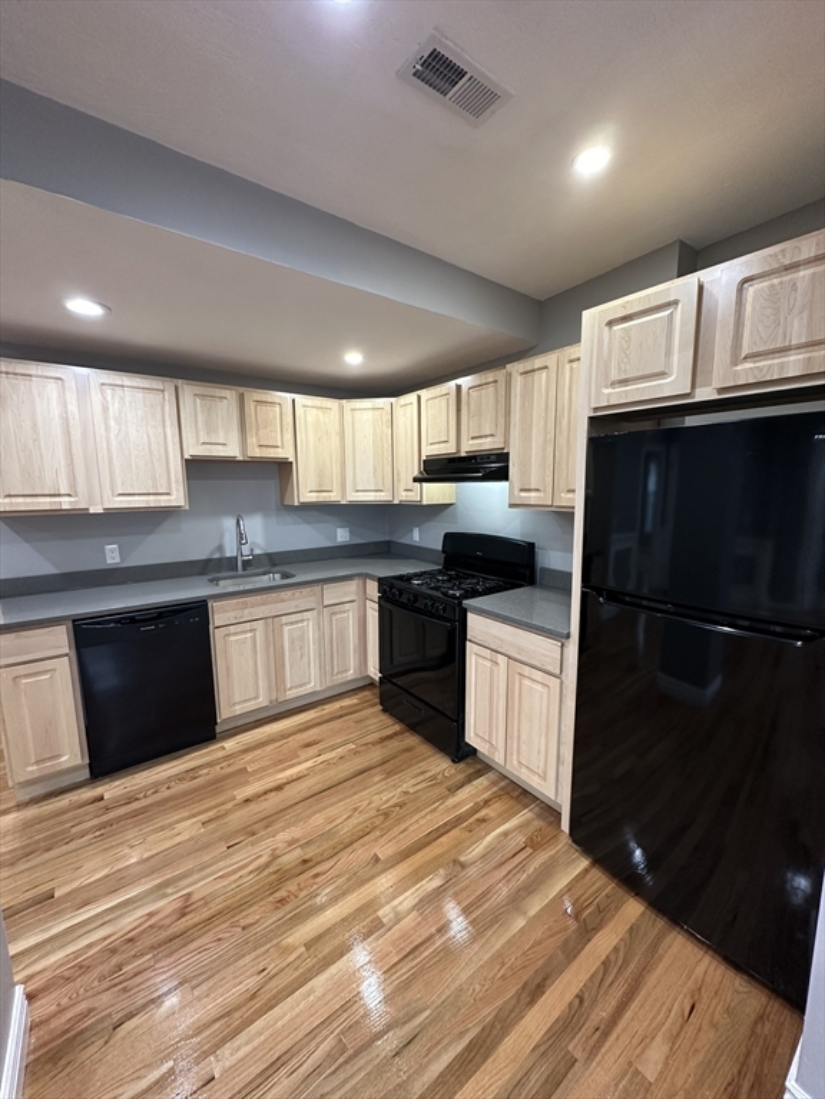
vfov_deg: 102.1
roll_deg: +0.2
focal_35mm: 14
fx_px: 445
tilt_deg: -7.6
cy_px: 550
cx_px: 412
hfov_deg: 85.7
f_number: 2.2
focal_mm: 2.22
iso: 200
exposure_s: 1/60
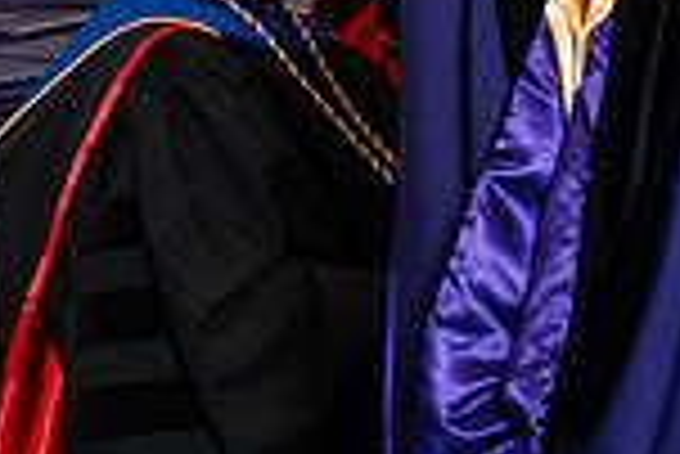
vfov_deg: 5.1
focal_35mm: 268
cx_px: 1063
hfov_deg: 7.5
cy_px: -133
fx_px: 5067
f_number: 4.5
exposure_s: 1/200
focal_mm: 70
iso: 1250
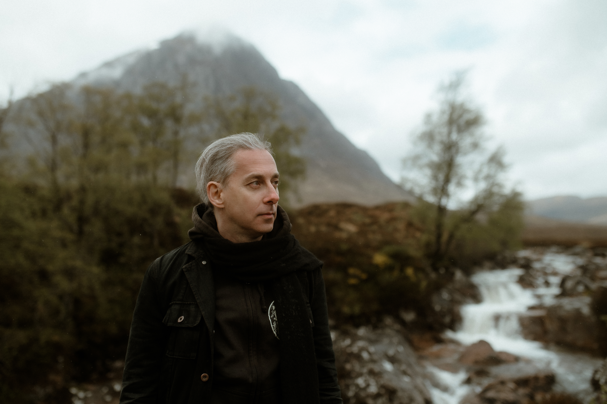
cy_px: 202
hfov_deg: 54.5
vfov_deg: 37.8
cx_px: 304
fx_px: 590
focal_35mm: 35
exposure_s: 1/3200
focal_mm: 35
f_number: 2.5
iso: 160
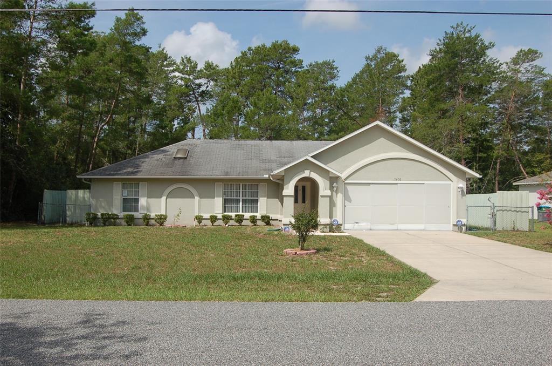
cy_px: 183
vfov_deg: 39.8
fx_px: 505
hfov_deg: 57.3
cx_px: 276
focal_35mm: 33
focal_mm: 22
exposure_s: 1/400
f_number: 10
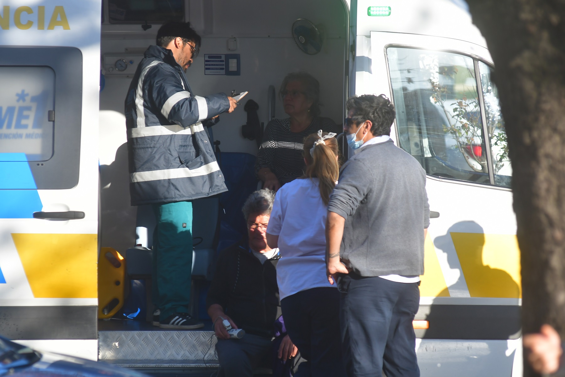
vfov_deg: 4.6
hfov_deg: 6.9
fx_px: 4708
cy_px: 188
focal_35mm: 300
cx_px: 282
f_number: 5.6
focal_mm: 200
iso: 200
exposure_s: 1/400
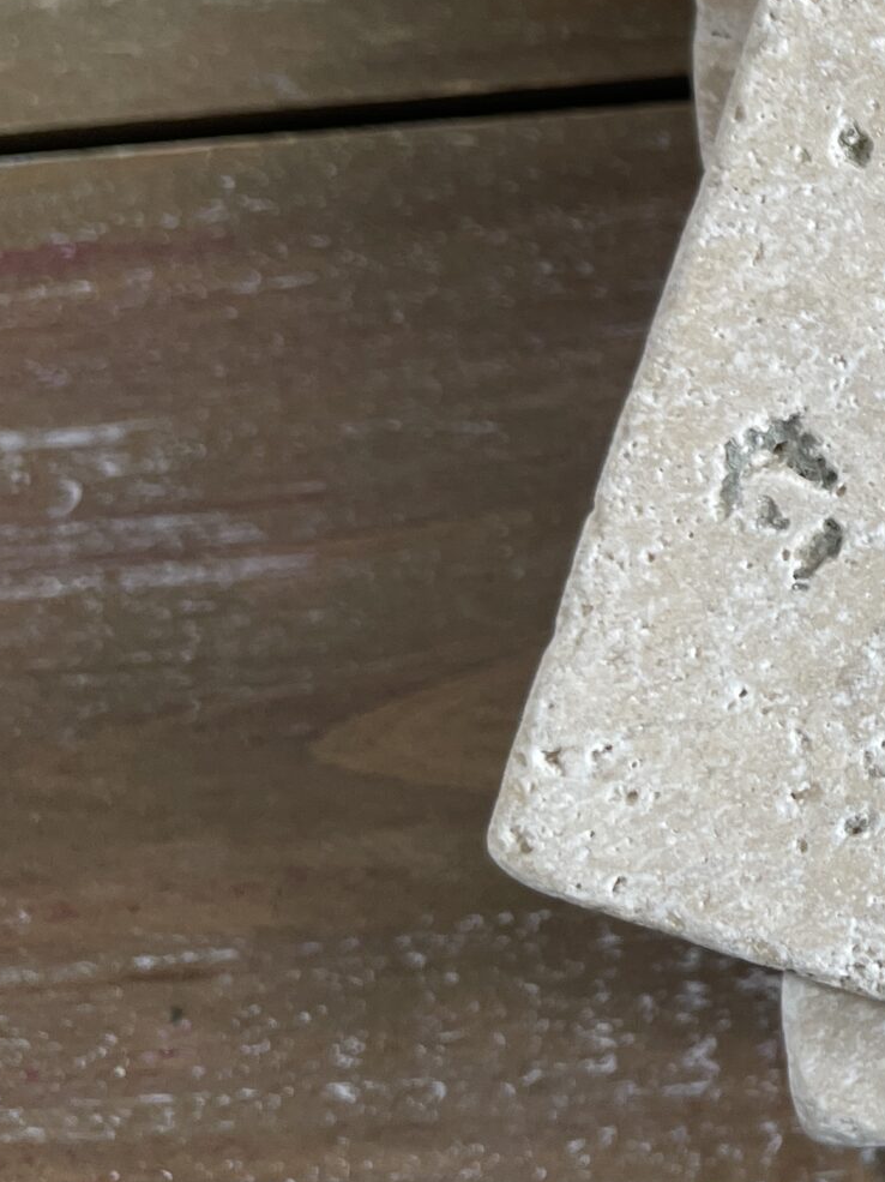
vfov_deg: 29.6
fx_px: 2217
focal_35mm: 65
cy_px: 367
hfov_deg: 18.6
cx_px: 1497
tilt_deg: -85.8
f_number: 1.6
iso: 64
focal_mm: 5.1
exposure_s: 1/60
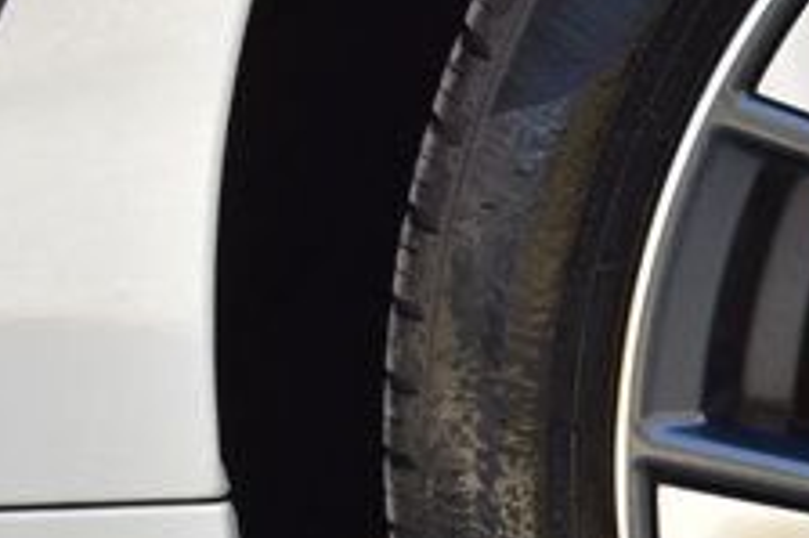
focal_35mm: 151
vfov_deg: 9.0
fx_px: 3391
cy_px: 552
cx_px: 1607
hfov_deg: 12.1
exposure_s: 1/100
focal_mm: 22
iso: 400
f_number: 9
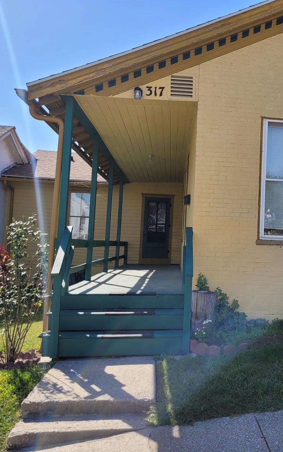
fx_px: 457
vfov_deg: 52.7
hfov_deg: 33.2
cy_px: 225
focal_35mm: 37
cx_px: 238
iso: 40
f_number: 1.8
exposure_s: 1/1732
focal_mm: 5.4
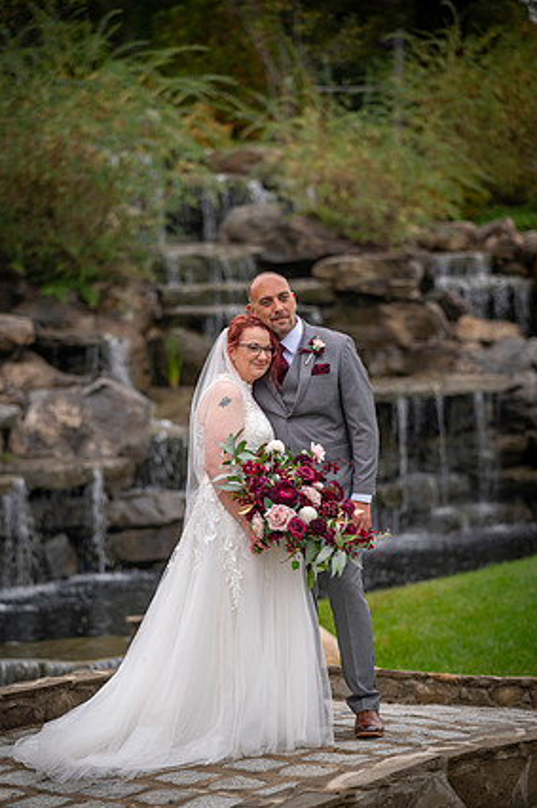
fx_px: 2960
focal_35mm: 132
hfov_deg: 10.4
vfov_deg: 15.5
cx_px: 257
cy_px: 423
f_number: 2.8
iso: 80
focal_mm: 125
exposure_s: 1/125
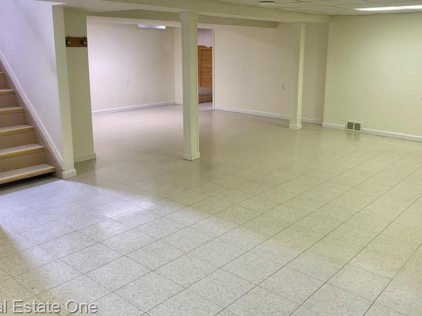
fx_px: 402
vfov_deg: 42.6
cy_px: 118
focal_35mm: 33
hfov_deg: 55.2
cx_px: 236
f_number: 1.8
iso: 125
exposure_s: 1/120
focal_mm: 4.25
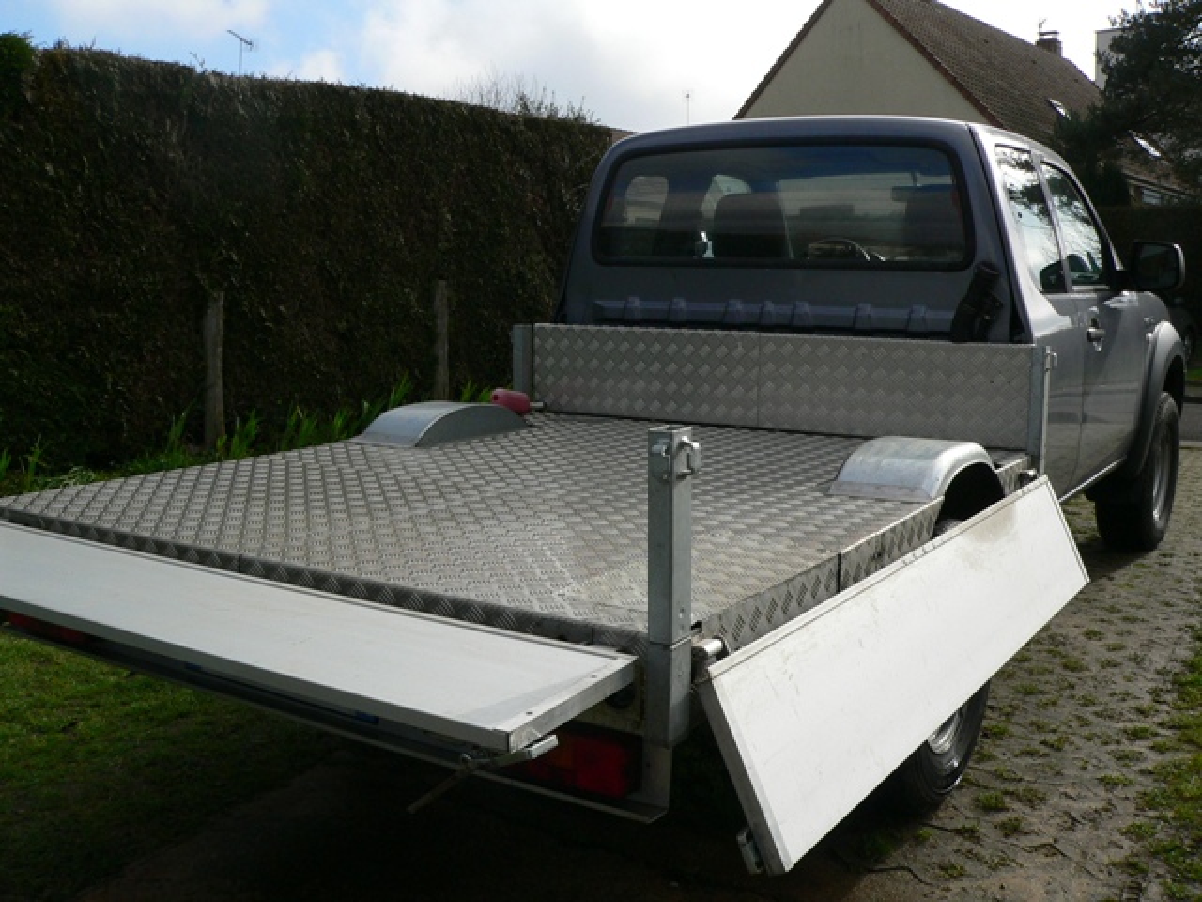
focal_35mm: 37
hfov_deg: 50.1
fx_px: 1285
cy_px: 451
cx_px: 601
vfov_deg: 38.7
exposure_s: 1/800
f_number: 4.6
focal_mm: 6.1
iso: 100
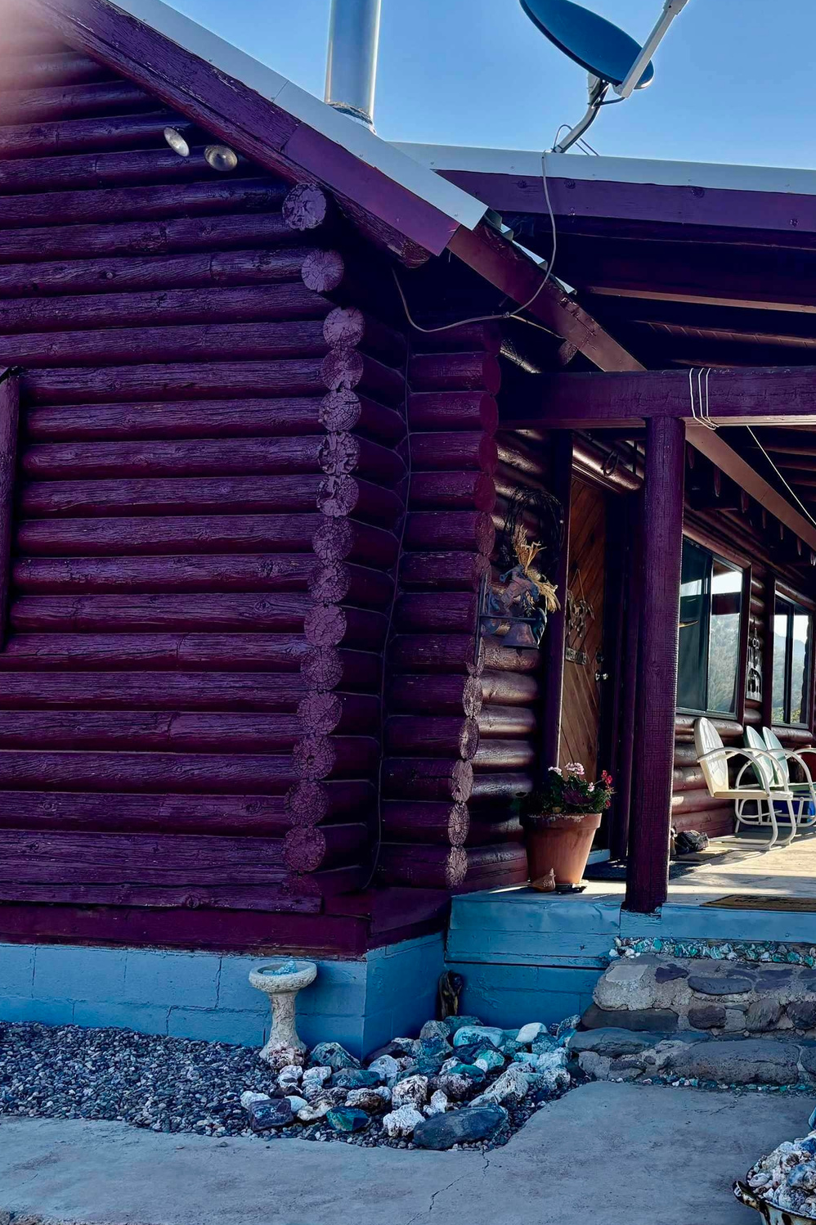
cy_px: 612
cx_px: 830
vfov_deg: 51.9
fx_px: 1258
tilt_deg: +6.3
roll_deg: -1.3
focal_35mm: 37
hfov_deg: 32.8
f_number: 1.6
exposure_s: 1/865
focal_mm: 5.96
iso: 50
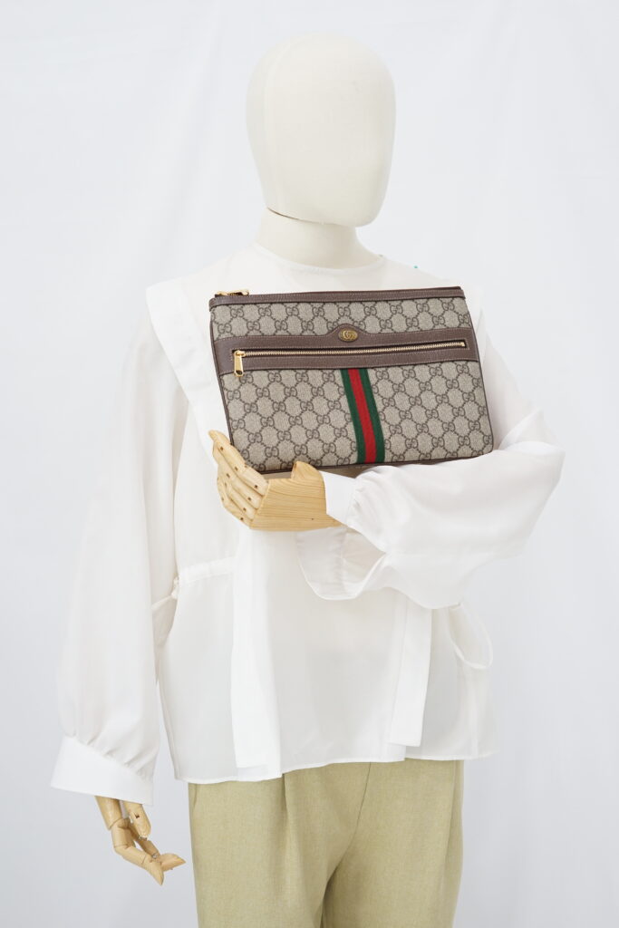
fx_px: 1289
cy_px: 464
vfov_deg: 39.6
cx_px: 310
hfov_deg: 27.0
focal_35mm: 50
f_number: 6.3
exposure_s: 1/8
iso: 640
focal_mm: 50
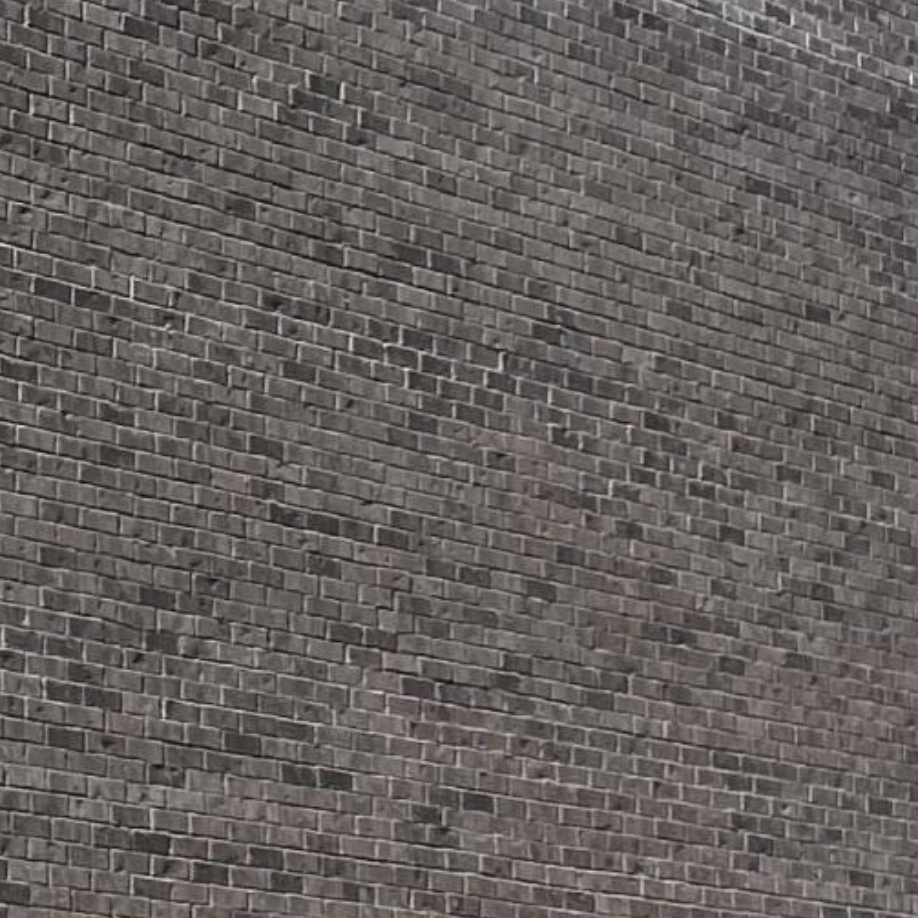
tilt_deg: +9.2
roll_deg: -0.7
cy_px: 600
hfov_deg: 11.5
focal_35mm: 137
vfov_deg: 12.7
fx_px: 4110
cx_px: -922
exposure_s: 1/4630
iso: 50
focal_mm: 5.7
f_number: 1.5
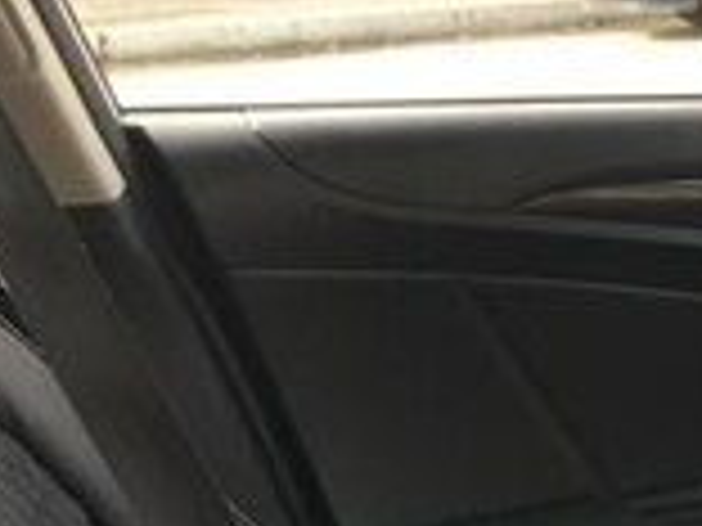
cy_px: 996
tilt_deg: -25.6
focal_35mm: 123
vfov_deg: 11.1
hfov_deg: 14.0
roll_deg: +2.9
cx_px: 1314
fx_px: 2494
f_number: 2.2
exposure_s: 1/100
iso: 40
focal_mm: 4.15
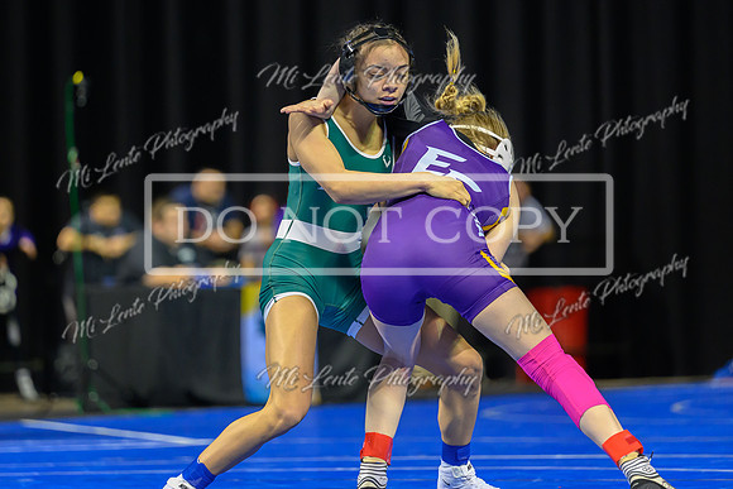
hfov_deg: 9.8
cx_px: 267
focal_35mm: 210
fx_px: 4275
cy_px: 178
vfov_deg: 6.5
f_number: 2.8
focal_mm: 165
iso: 4000
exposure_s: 1/800
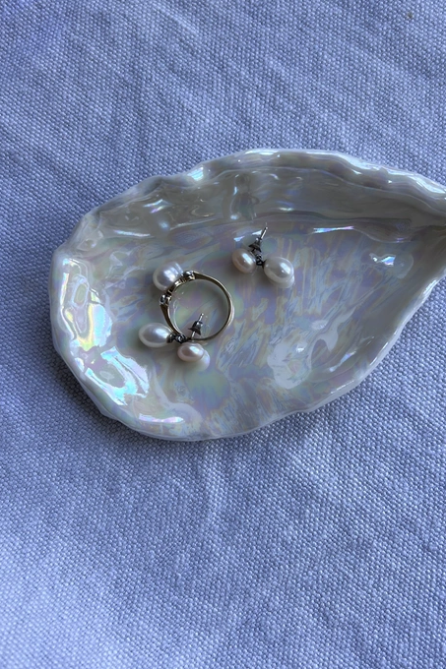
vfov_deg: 54.4
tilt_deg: -81.7
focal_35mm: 35
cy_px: 315
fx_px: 651
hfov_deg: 37.8
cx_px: 253
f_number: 1.5
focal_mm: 5.7
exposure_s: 1/121
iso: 40
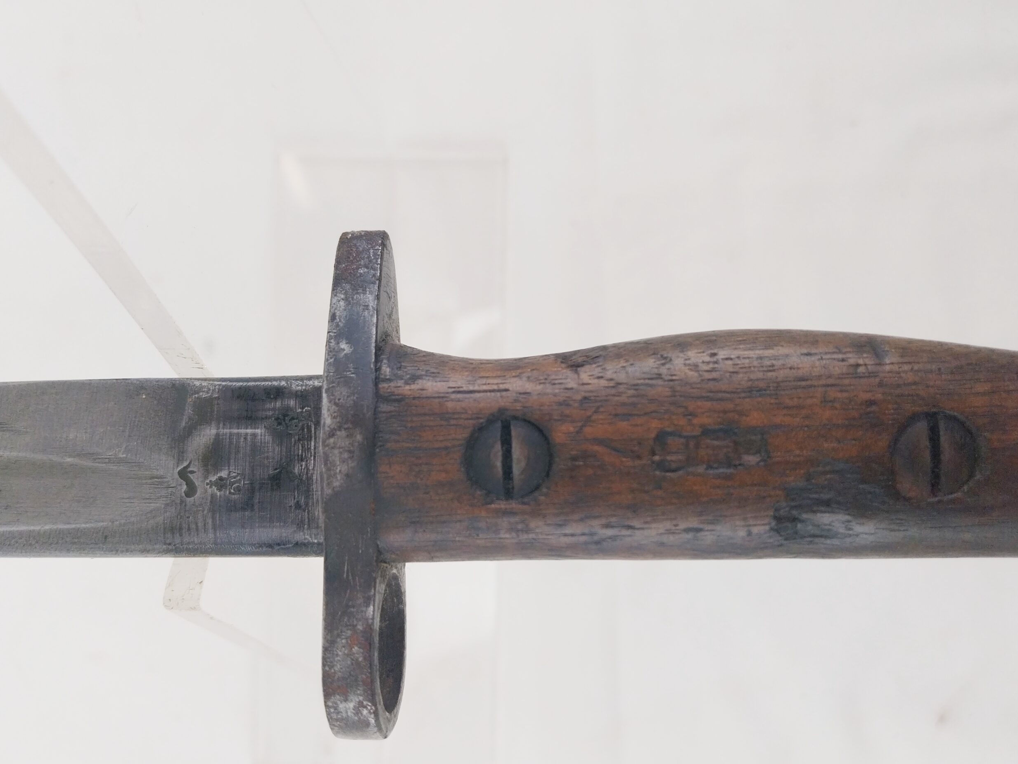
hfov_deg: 65.3
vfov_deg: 51.4
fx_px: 794
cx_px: 508
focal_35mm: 27
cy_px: 390
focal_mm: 4
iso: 40
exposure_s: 1/100
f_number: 1.8
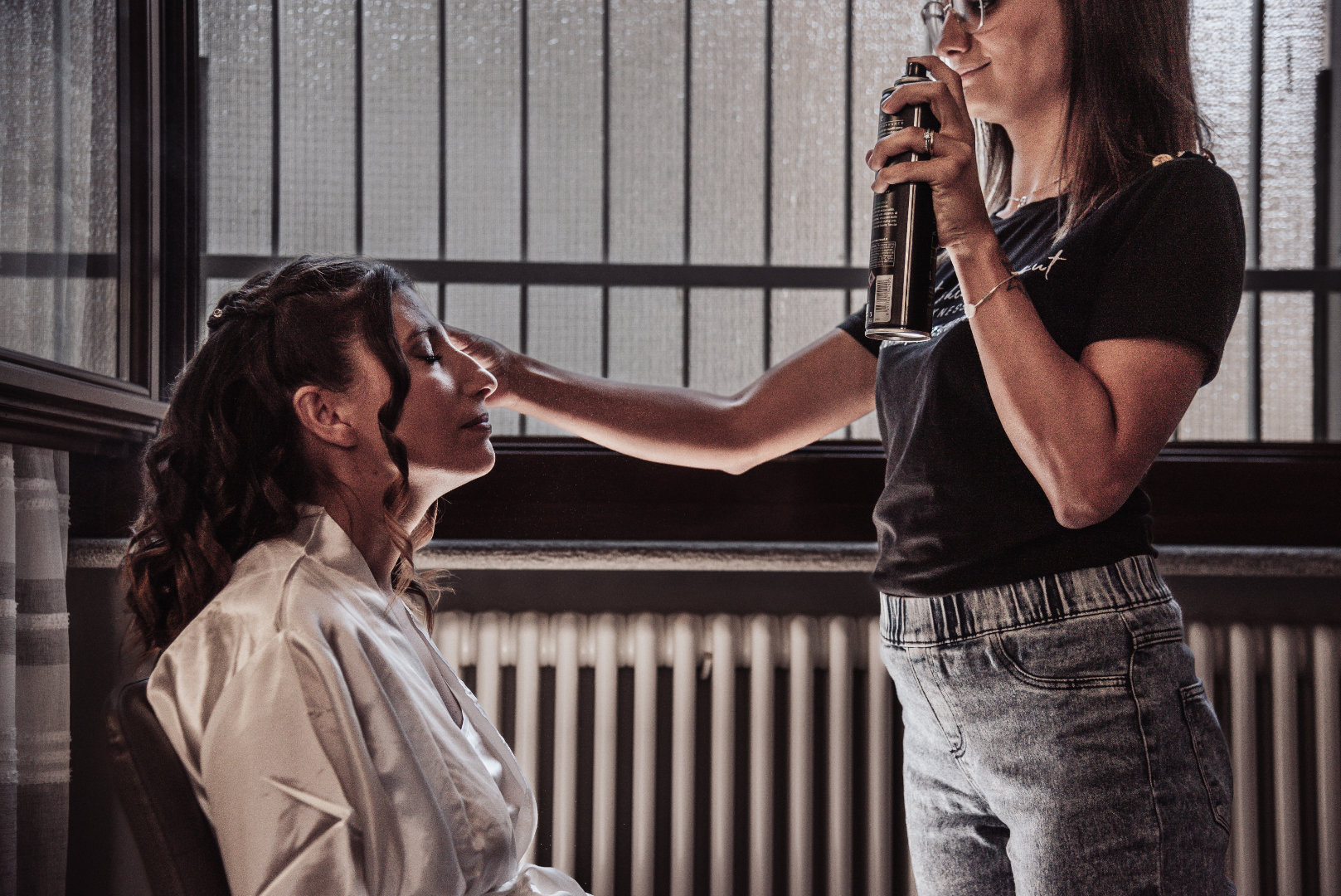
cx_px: 670
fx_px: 1863
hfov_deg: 39.6
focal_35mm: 50
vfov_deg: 27.0
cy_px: 448
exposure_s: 1/500
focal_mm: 50
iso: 1000
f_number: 4
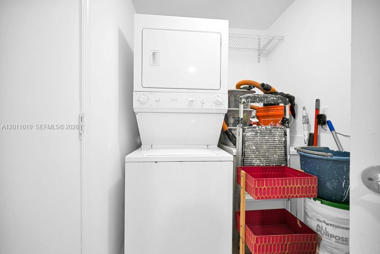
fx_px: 148
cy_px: 127
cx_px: 190
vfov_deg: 81.3
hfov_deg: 104.2
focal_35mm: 14
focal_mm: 14
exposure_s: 1/15
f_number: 4
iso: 220
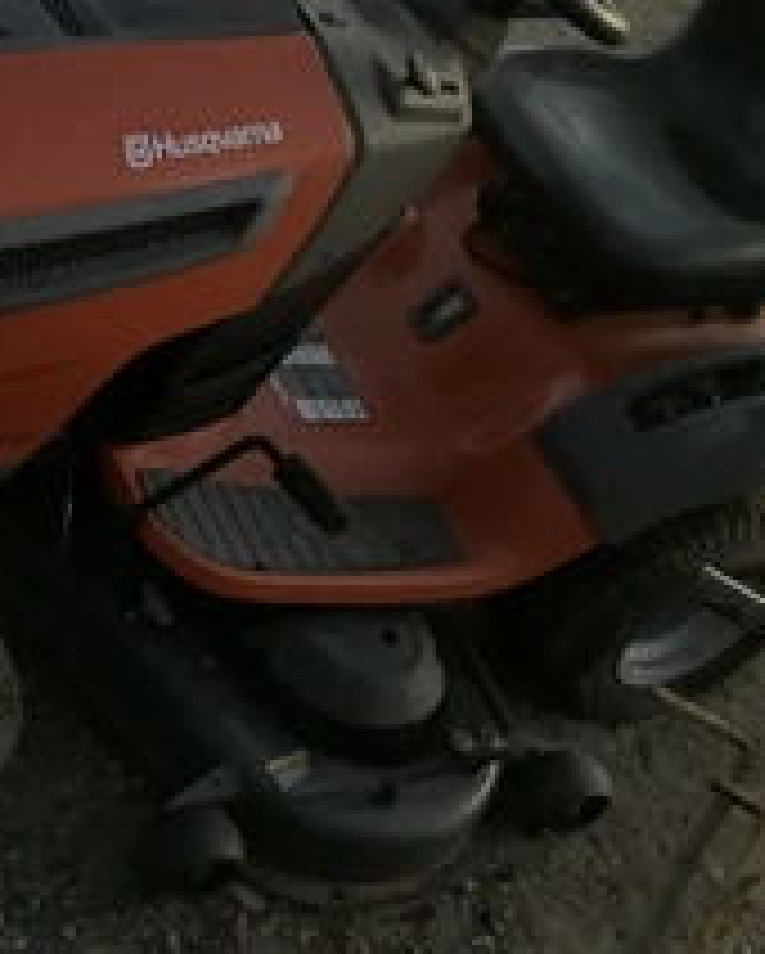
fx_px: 1611
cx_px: 220
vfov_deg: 33.0
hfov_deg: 26.5
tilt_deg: -38.9
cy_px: 459
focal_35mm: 57
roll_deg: -22.2
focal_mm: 3.3
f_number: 2.4
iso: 800
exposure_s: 1/15
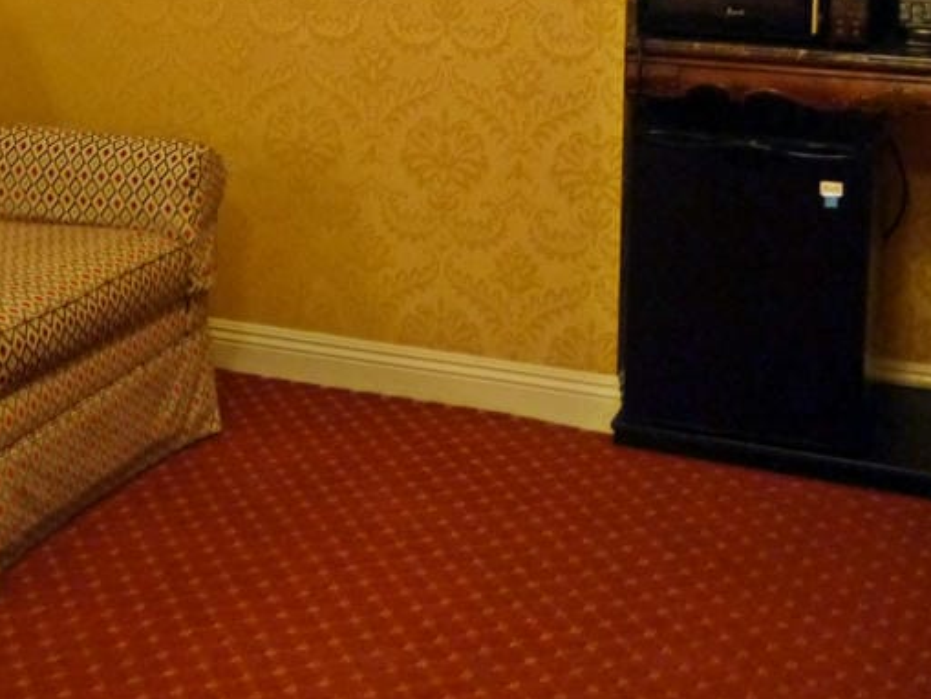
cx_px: 174
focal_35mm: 66
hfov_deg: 28.7
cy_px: -81
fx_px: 1775
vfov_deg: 21.1
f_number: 3.5
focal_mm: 14
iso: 1600
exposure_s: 1/15
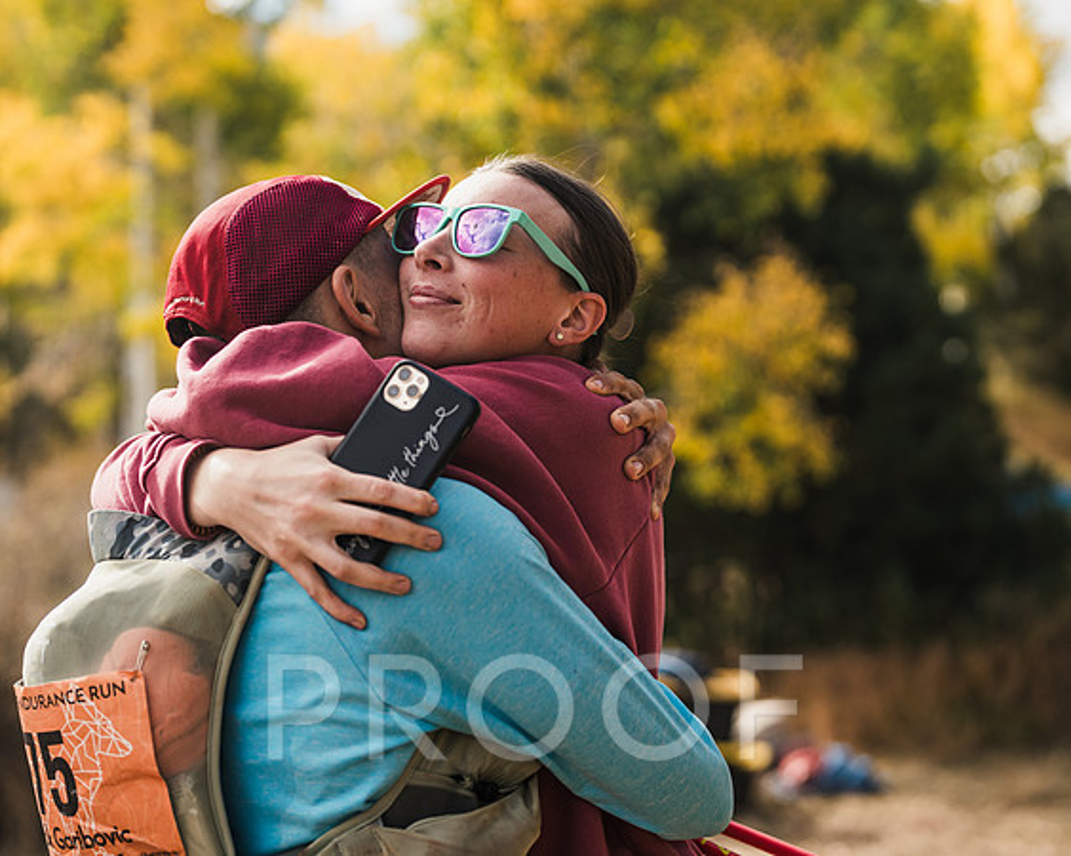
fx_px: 2015
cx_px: 572
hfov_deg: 29.8
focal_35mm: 64
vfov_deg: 24.0
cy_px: 403
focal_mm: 50
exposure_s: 1/1600
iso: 100
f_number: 2
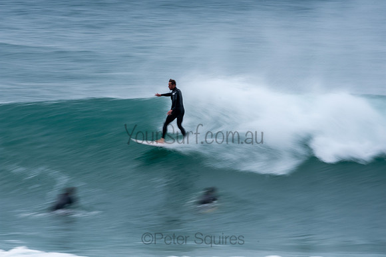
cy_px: 128
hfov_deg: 2.7
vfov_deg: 1.8
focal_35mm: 750
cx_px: 193
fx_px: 8043
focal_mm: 500
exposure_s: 1/20
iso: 100
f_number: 25
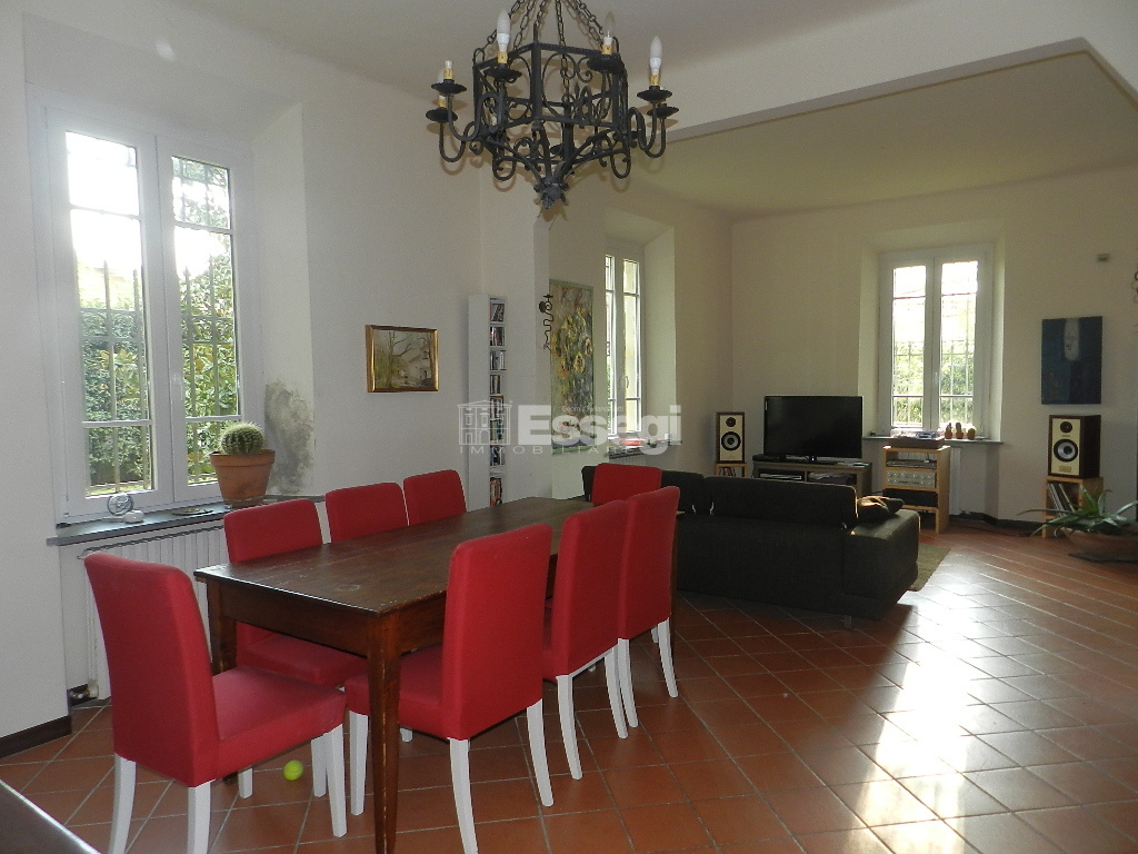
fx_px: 756
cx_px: 569
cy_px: 427
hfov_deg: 73.9
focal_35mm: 23
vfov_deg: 58.9
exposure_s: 1/30
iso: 200
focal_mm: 4
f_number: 3.4
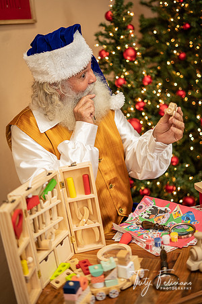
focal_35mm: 50
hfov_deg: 27.0
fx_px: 421
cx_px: 101
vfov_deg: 39.6
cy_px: 152
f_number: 1.8
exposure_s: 1/80
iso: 200
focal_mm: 50
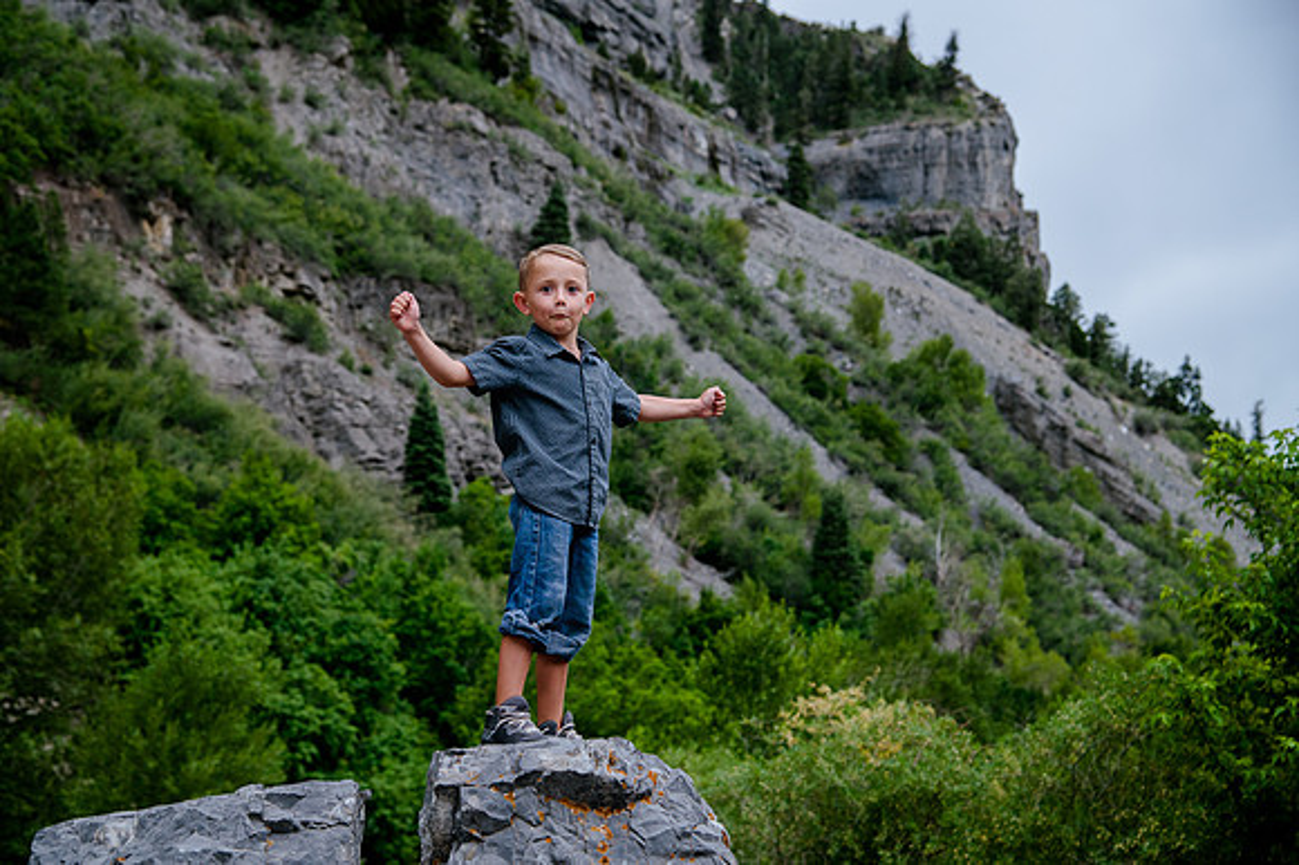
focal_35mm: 65
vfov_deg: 20.9
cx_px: 620
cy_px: 413
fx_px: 2338
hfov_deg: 31.0
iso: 400
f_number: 5
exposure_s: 1/250
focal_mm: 62
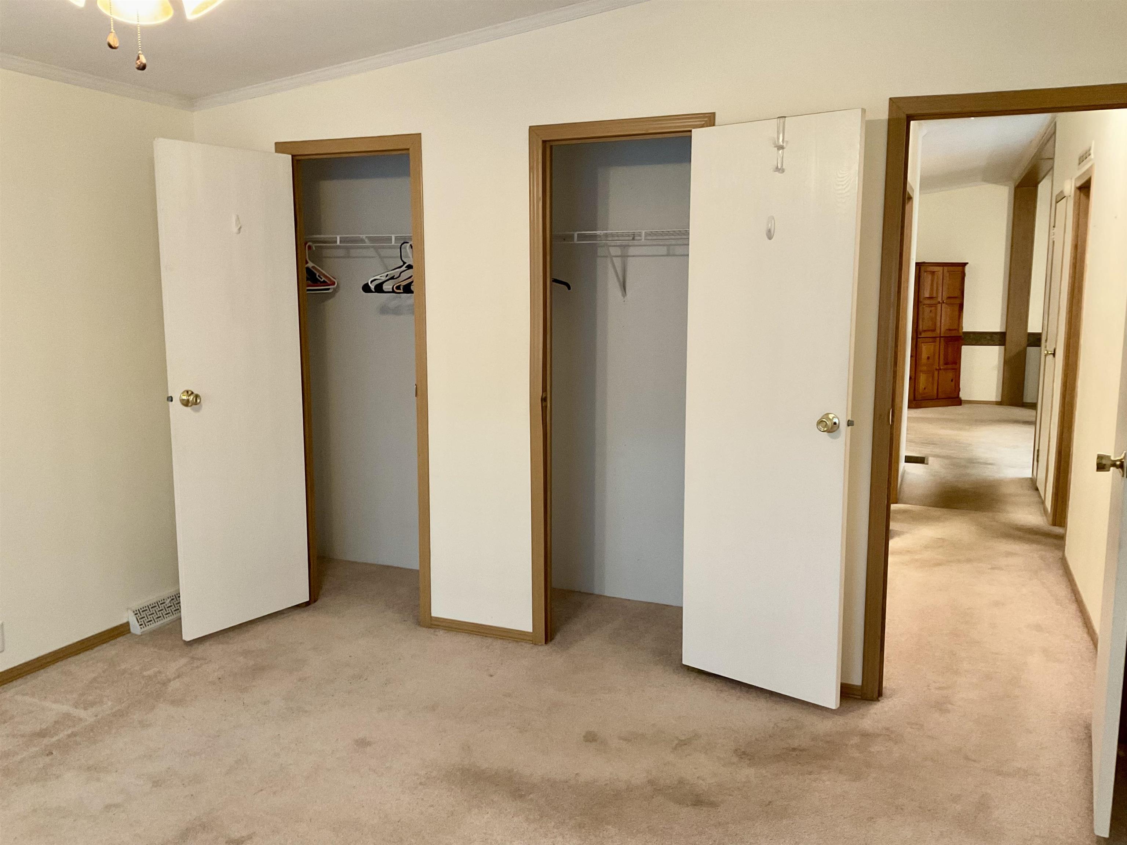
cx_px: 564
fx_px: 944
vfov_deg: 48.2
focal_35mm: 29
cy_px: 422
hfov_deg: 61.7
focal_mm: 3
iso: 200
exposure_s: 1/40
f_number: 1.8
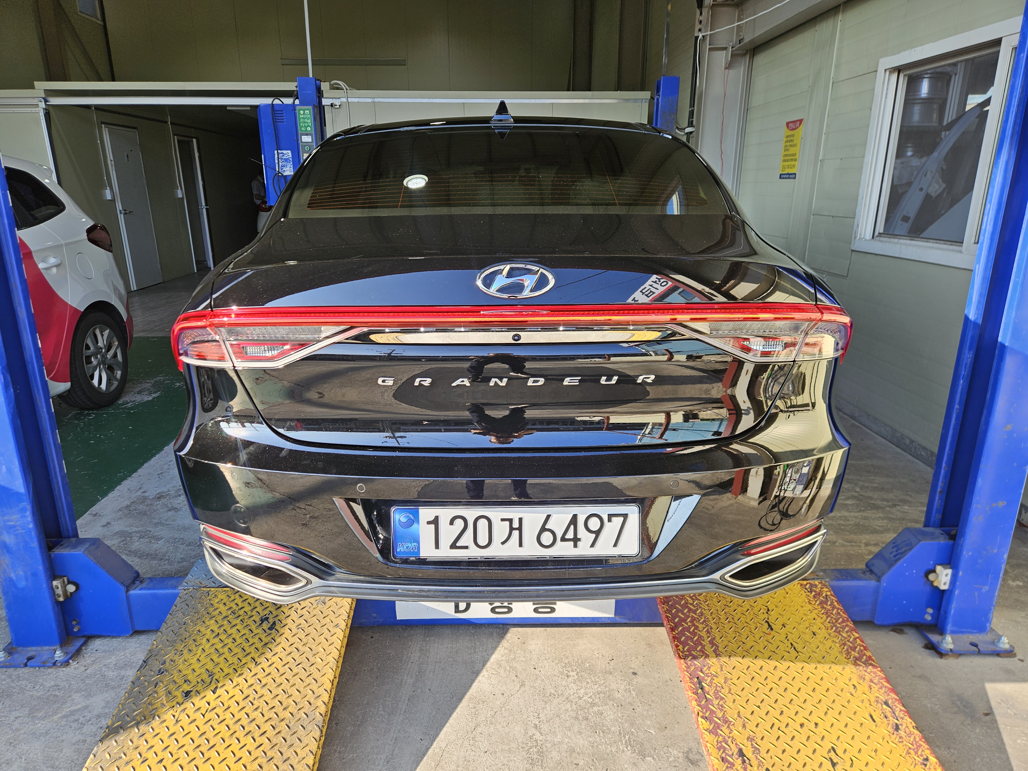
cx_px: 514
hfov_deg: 73.9
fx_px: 683
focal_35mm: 23
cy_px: 386
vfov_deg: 58.9
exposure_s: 1/213
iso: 25
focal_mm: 5.4
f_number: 1.8
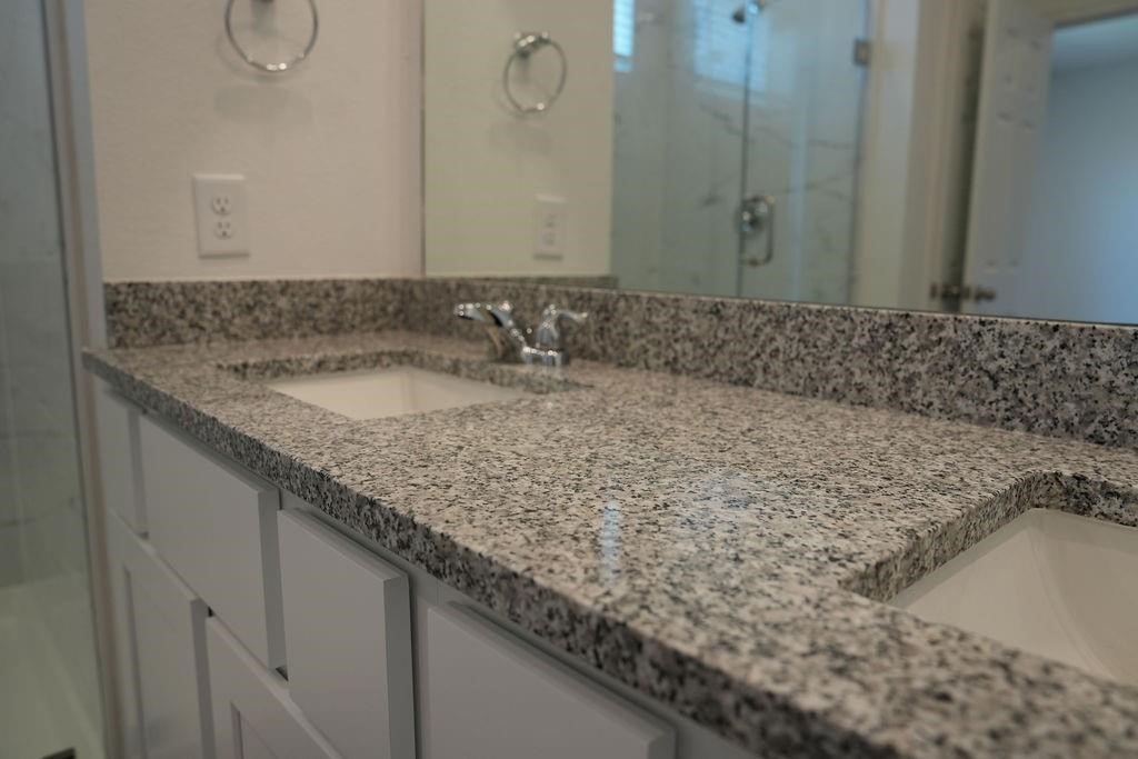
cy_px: 380
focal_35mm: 24
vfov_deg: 53.1
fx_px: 759
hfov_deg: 73.7
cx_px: 569
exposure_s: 1/160
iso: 400
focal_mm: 24
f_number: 4
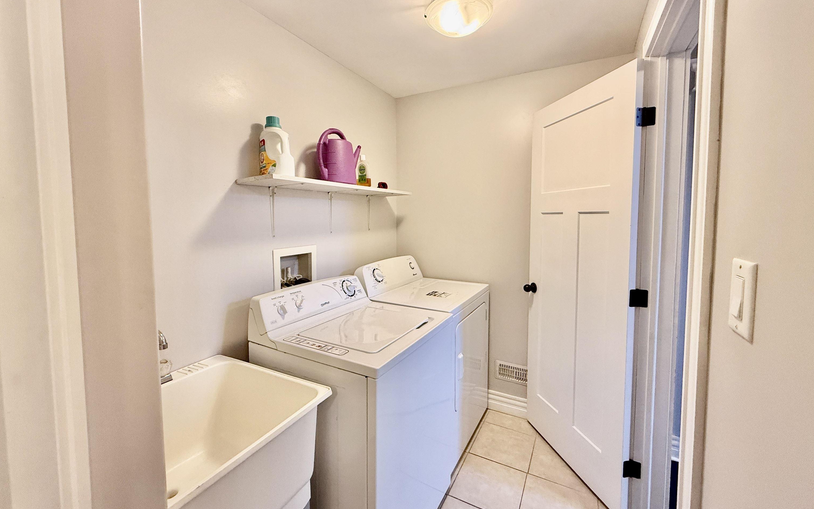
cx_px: 409
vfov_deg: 74.7
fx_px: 333
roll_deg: +0.2
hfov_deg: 101.5
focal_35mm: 15
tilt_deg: -3.3
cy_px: 234
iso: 250
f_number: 2.2
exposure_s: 1/120
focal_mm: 2.22
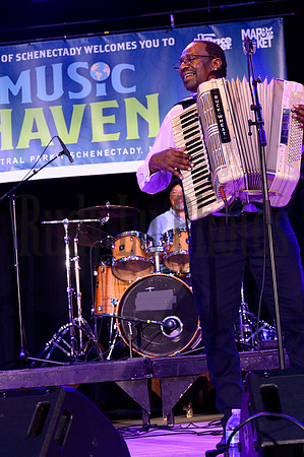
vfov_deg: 25.4
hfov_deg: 17.0
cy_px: 228
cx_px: 152
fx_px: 1016
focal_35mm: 80
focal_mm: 80
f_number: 8
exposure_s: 1/100
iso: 6400
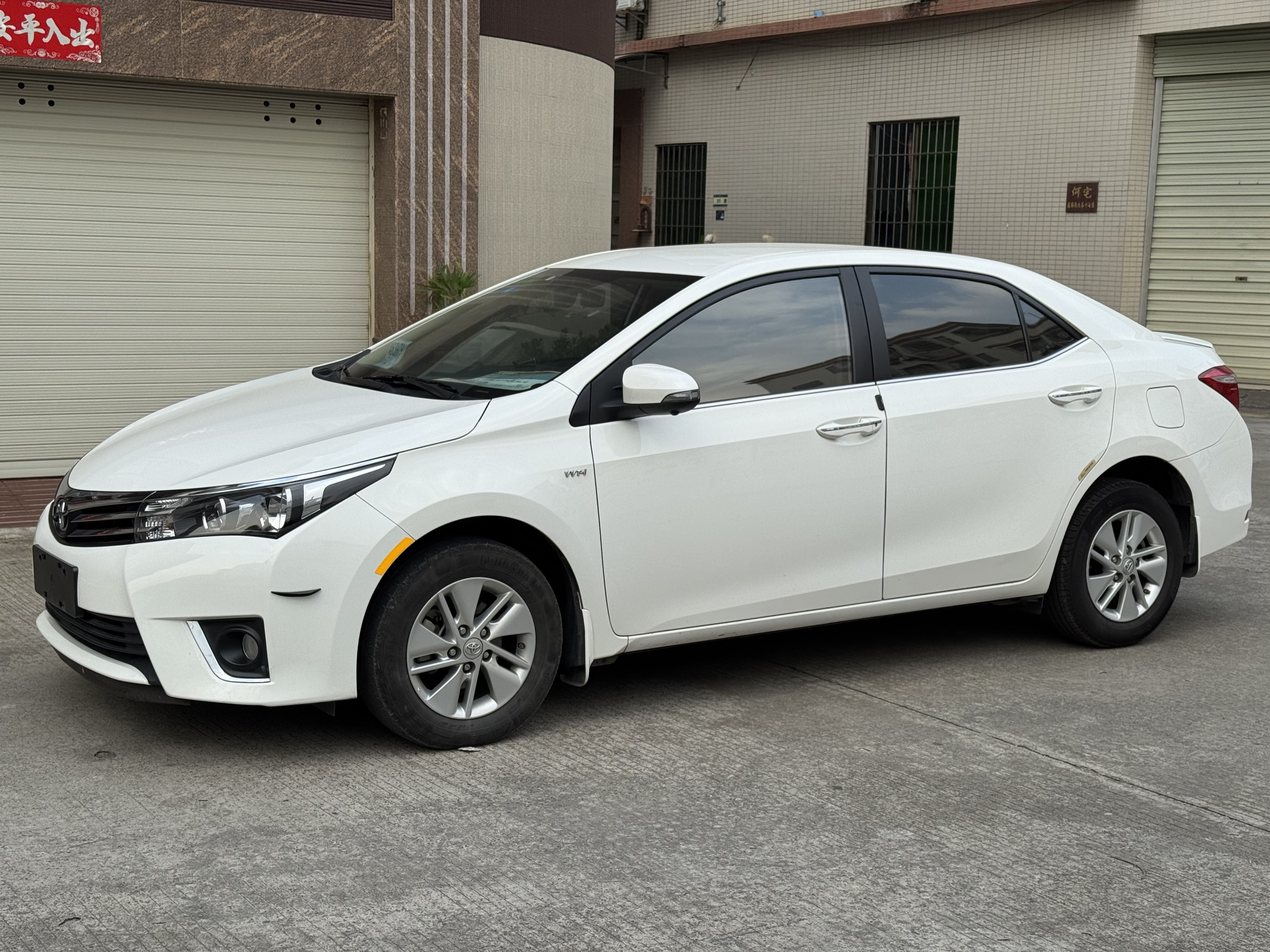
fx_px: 1761
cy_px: 476
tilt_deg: -7.4
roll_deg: -1.0
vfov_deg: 30.3
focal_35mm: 48
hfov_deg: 39.7
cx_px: 635
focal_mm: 6.76
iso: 64
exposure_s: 1/1458
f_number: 1.78
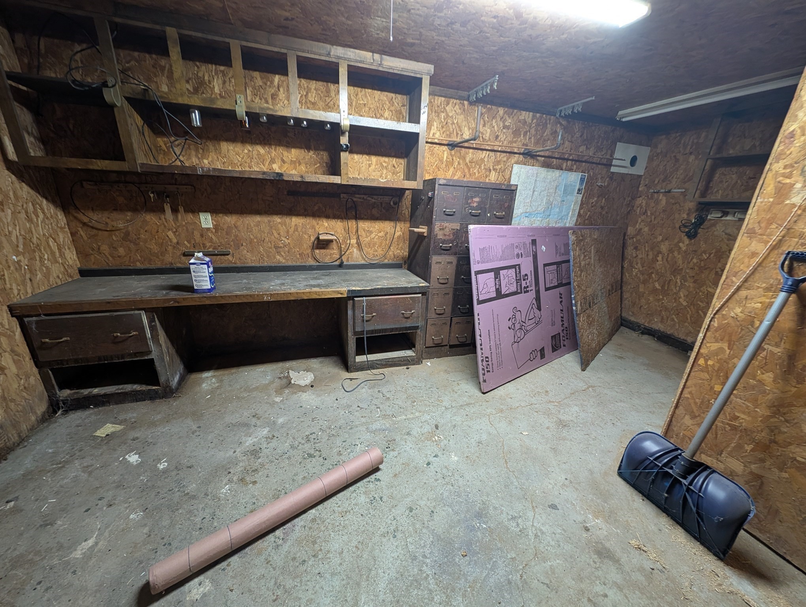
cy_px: 304
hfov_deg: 110.5
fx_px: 280
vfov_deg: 94.6
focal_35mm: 12
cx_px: 403
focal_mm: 2.23
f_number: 1.95
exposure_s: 1/30
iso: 242
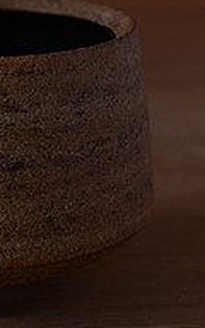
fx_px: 1377
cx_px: -15
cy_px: 100
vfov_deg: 13.6
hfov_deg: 8.5
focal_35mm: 154
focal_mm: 50
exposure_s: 1/60
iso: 640
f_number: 4.5
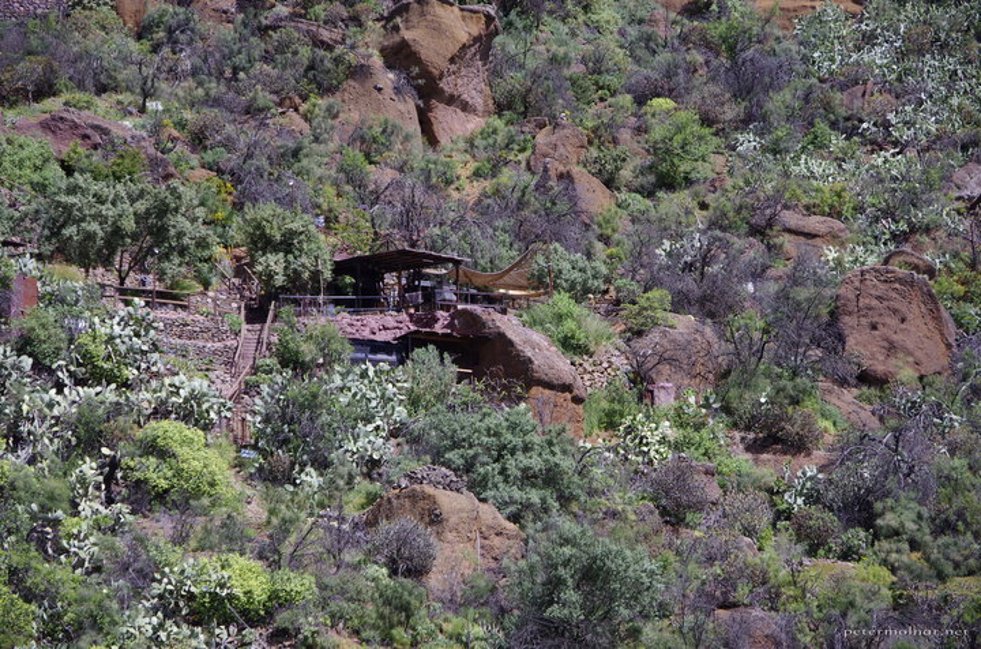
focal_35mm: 117
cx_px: 490
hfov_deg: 17.5
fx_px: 3180
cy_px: 324
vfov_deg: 11.6
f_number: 5.6
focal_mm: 78
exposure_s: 1/250
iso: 80
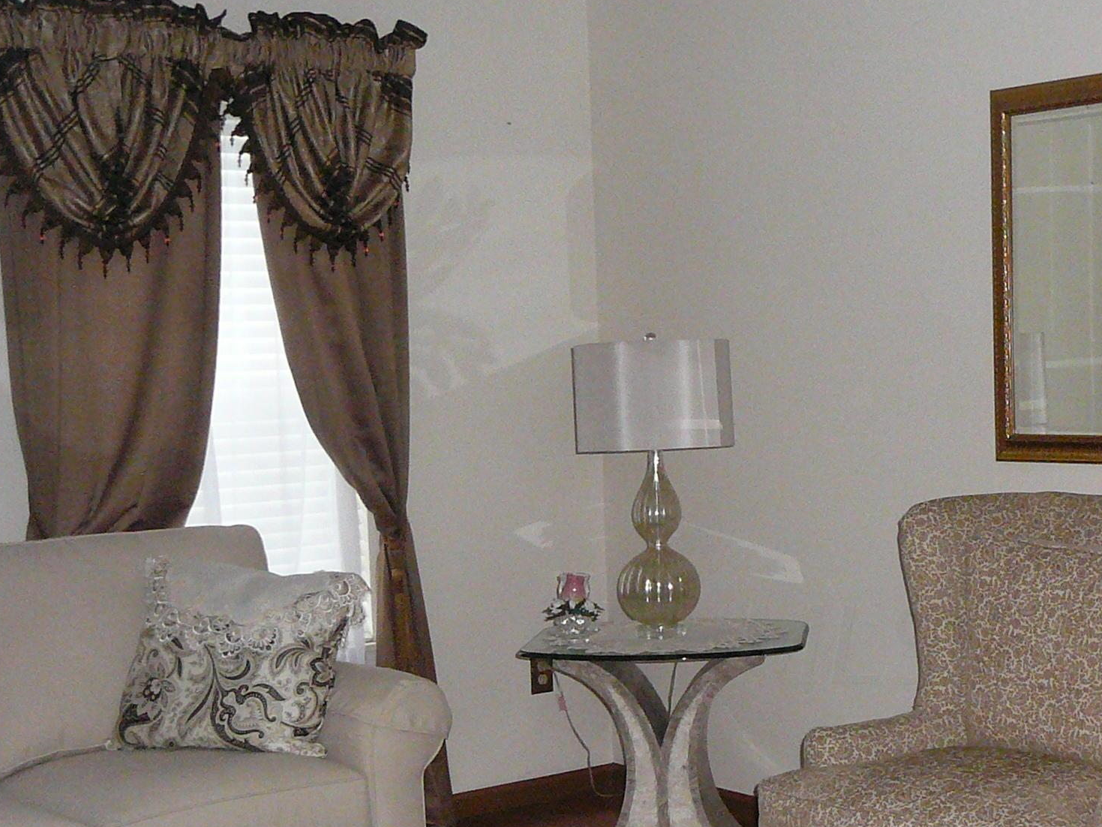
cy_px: 643
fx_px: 1942
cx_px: 748
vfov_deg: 23.7
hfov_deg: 31.4
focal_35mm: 61
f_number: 2.8
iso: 320
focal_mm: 5.2
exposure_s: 1/30
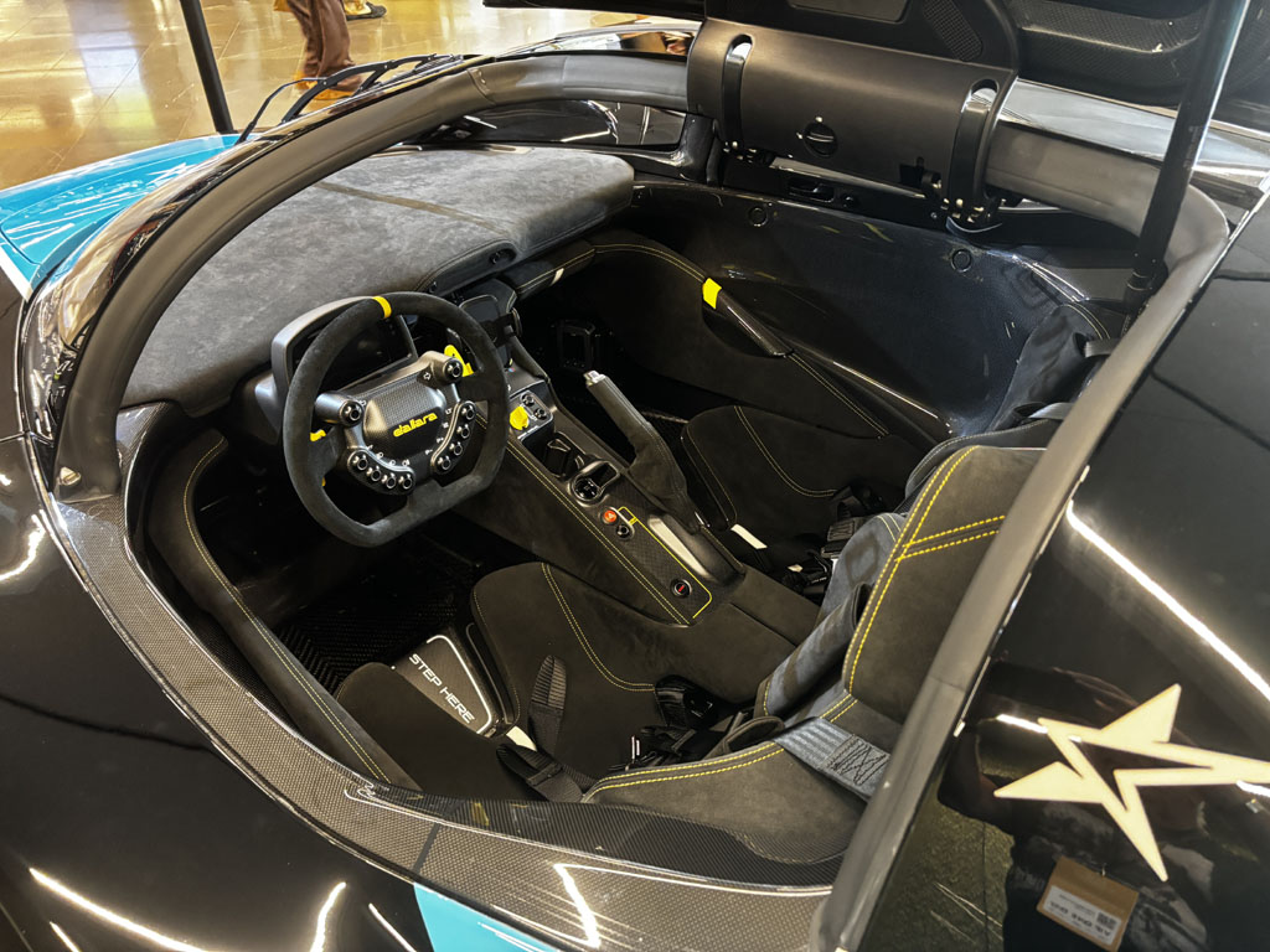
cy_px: 476
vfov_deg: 53.1
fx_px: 954
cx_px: 635
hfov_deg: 67.3
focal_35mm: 26
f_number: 1.6
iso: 500
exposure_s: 1/41
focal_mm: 5.96
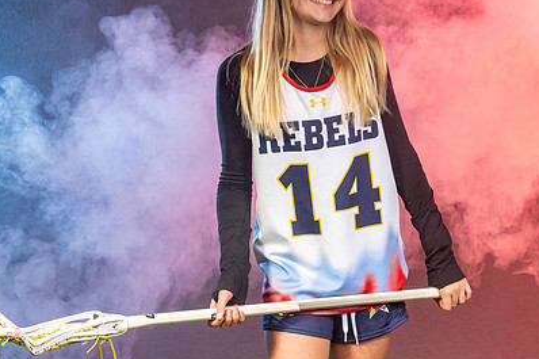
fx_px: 2065
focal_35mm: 138
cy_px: 151
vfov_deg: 9.9
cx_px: 328
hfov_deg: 14.9
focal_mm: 76
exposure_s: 1/200
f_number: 6.3
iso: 64
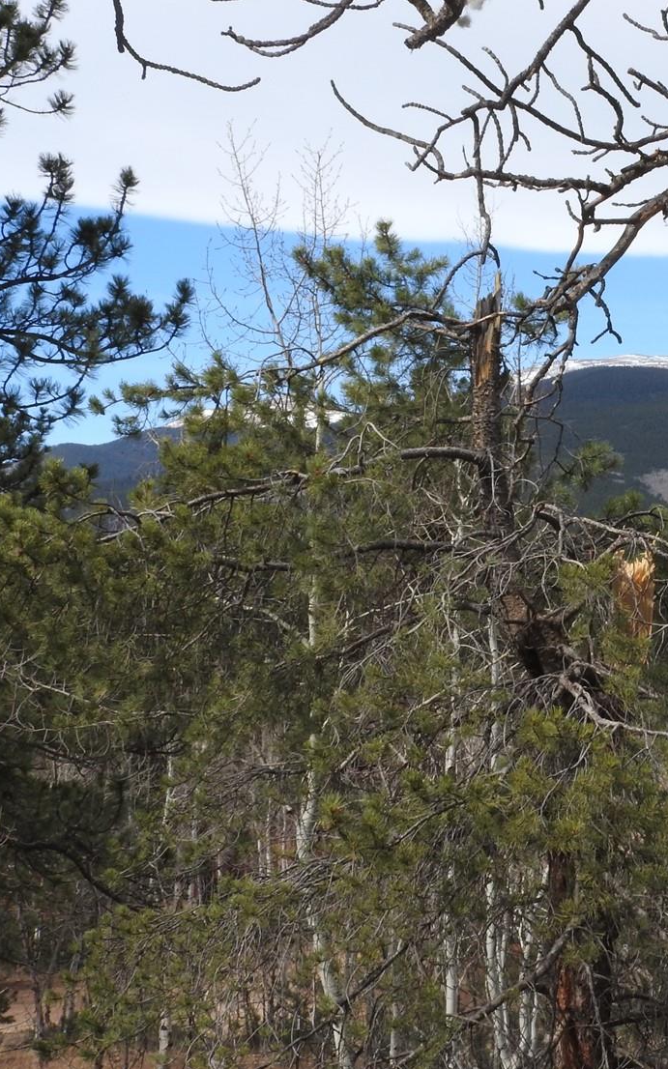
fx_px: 2010
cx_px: 671
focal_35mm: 69
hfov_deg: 18.4
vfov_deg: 29.8
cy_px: 533
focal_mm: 8.1
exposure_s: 1/160
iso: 100
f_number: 8
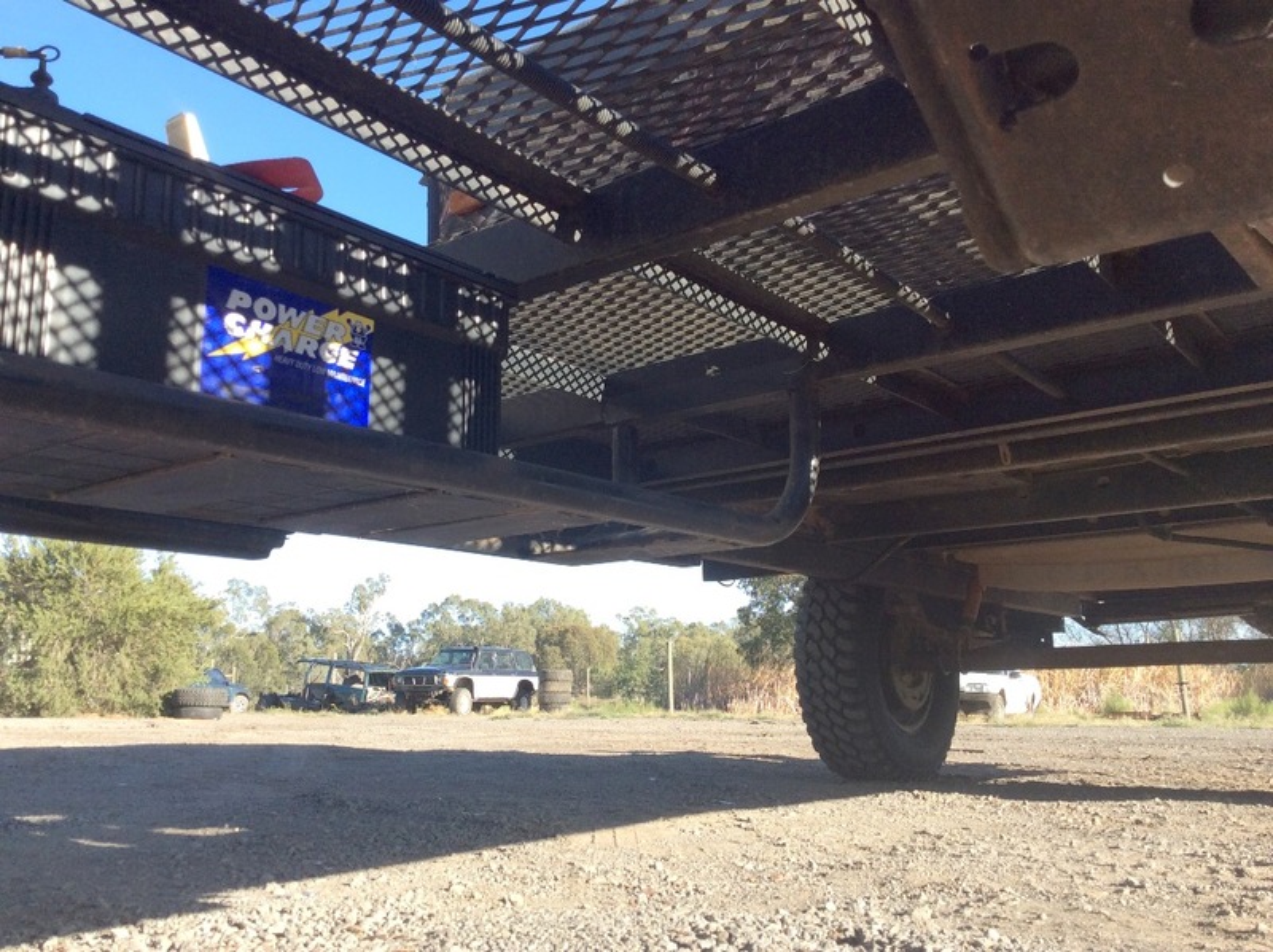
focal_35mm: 32
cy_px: 476
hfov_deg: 56.9
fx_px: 1175
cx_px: 636
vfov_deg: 44.1
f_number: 2.4
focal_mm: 3.3
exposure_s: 1/414
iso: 32
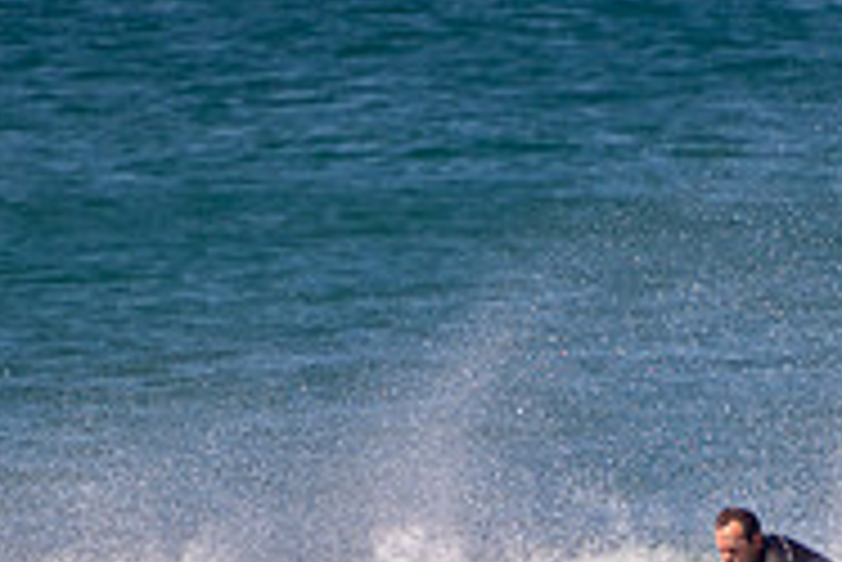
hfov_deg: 1.1
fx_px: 43606
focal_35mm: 1863
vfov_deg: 0.7
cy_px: 713
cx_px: 756
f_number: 5.6
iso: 200
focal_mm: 400
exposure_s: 1/1250
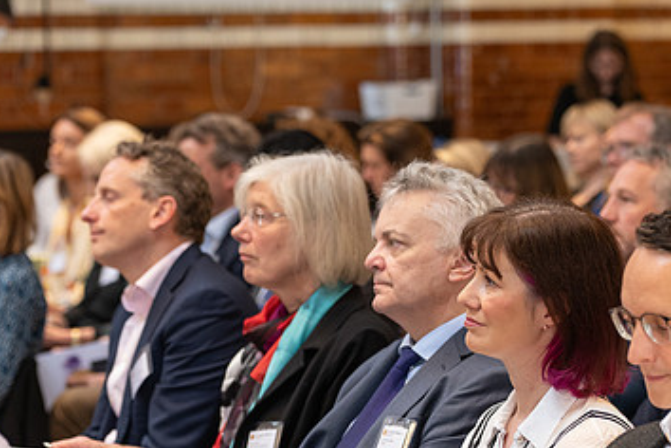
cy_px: 360
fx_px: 3057
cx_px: 356
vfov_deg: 8.4
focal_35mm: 164
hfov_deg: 12.5
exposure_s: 1/160
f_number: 3.5
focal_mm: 100
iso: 2500
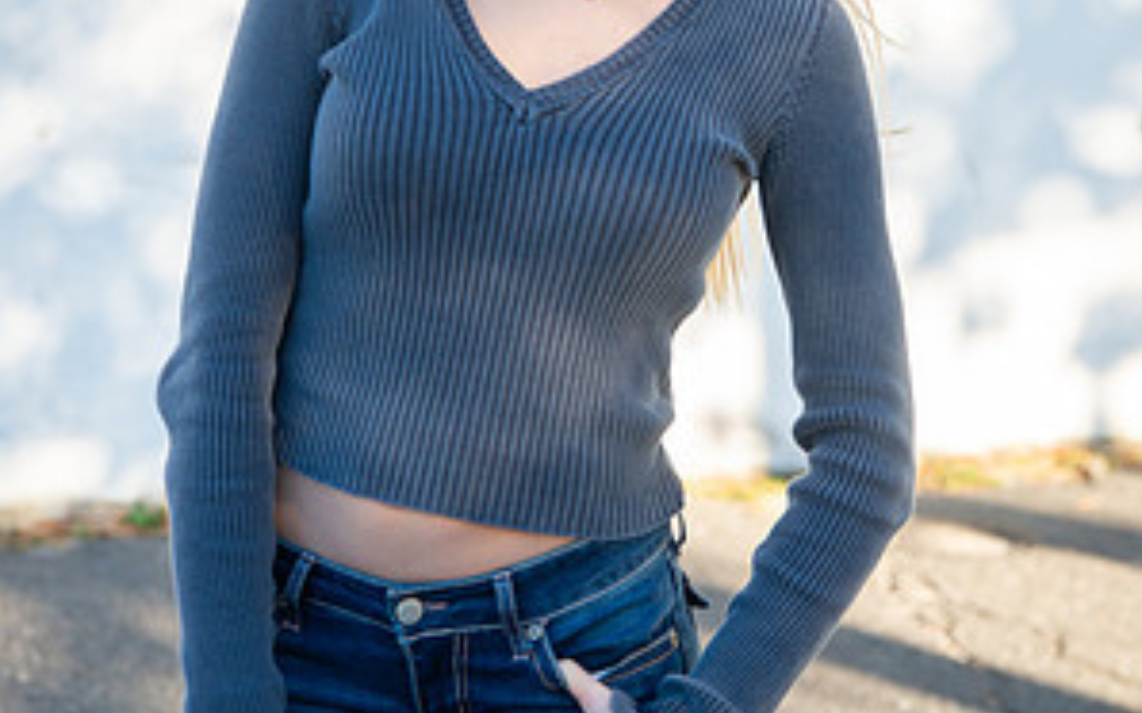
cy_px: 172
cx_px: 571
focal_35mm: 77
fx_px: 2396
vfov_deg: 16.8
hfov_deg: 26.8
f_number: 2.8
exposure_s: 1/500
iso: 320
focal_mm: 50
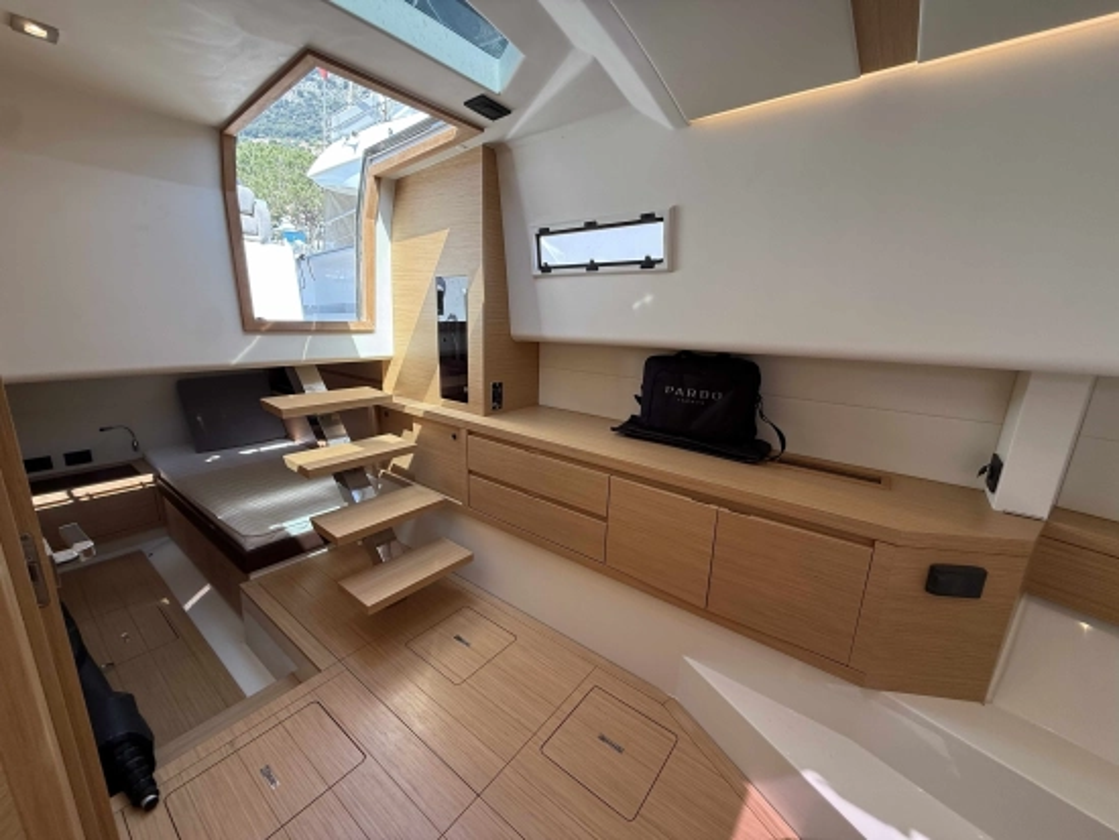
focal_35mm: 14
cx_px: 560
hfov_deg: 102.0
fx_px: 453
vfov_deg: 85.7
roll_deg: -1.8
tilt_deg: -13.7
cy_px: 420
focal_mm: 2.22
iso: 64
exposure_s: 1/118
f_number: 2.2
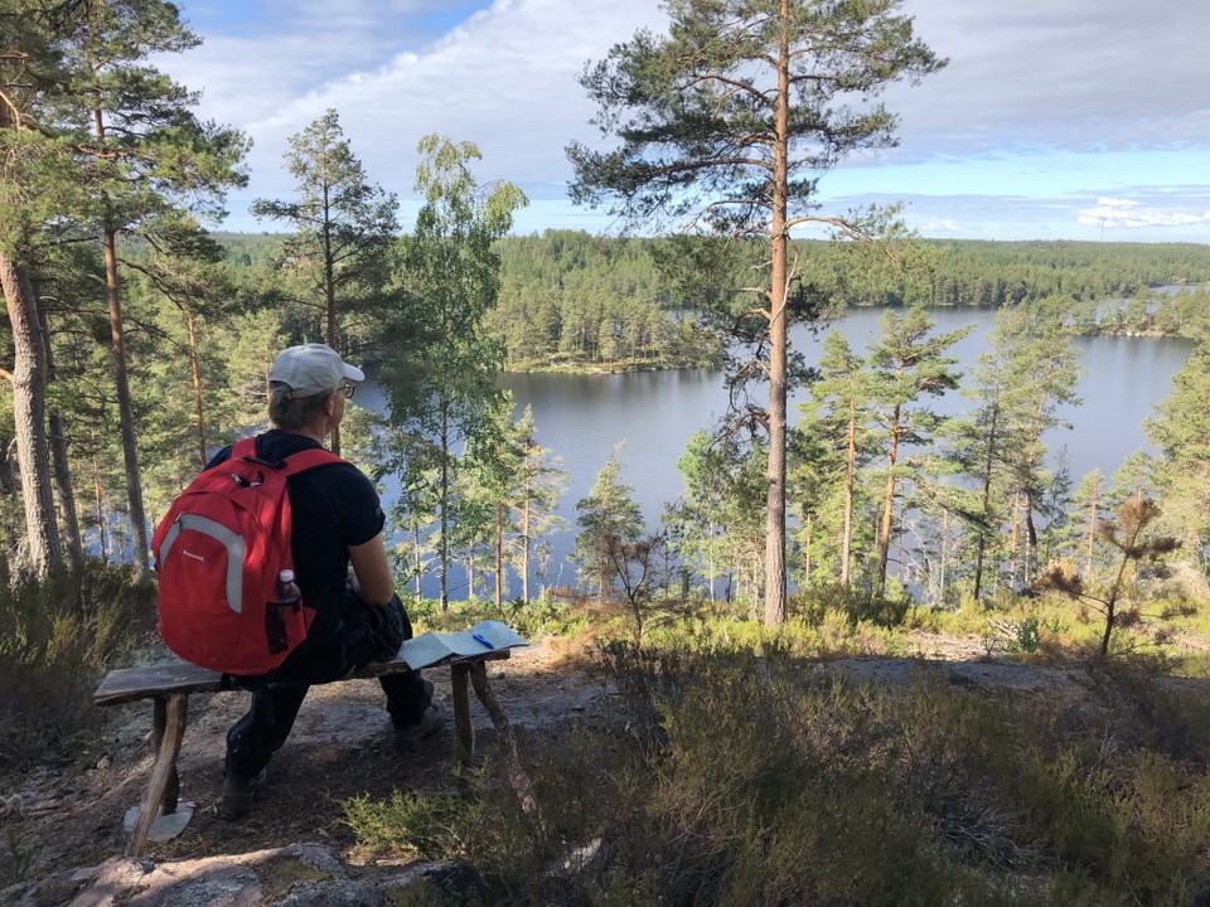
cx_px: 605
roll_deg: -1.4
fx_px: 979
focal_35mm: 28
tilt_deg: -11.0
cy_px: 454
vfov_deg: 49.7
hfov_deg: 63.4
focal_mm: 3.99
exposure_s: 1/857
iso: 20
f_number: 1.8
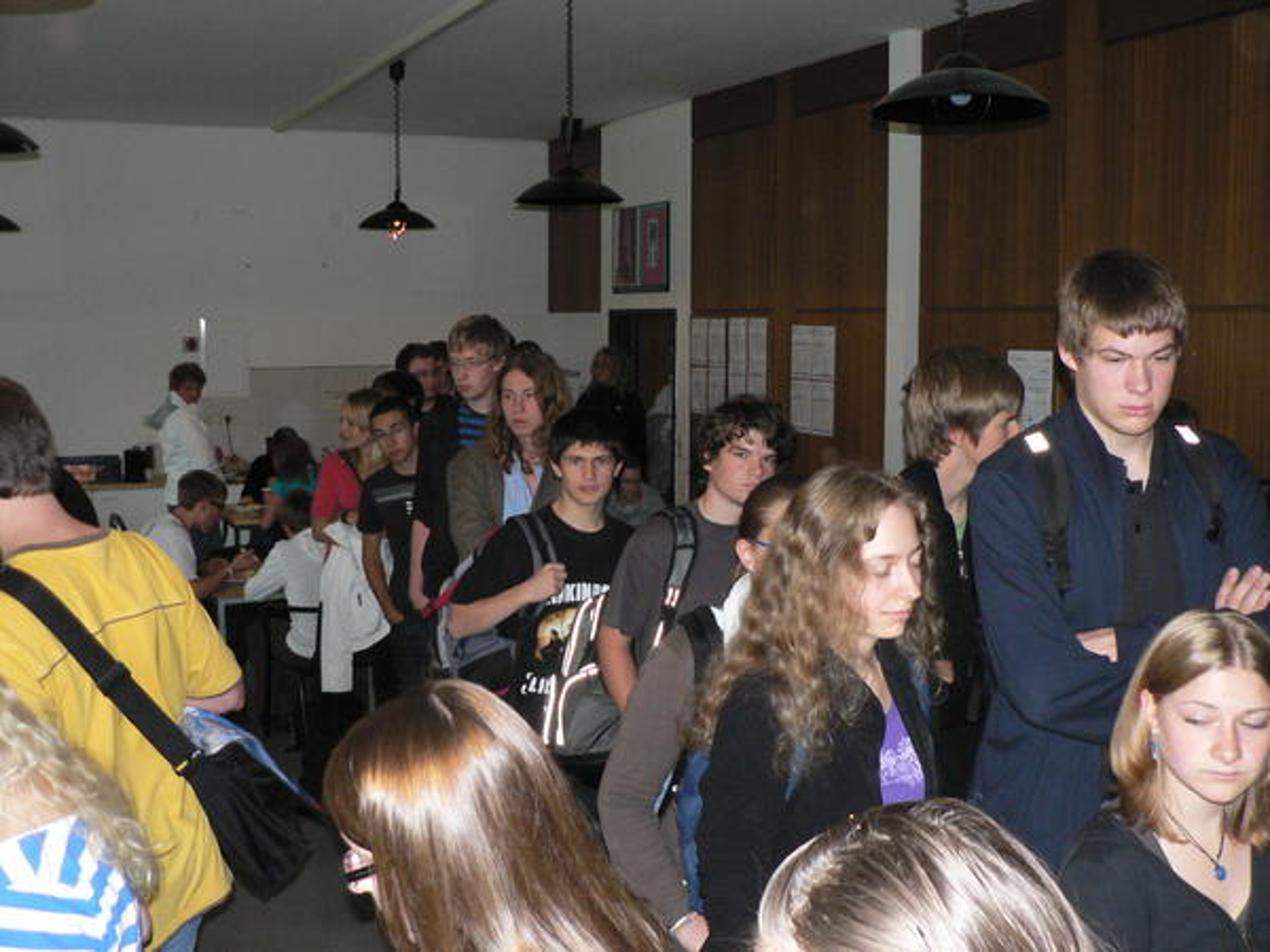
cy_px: 476
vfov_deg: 39.7
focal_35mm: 36
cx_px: 635
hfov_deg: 51.4
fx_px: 1321
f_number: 2.8
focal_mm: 6
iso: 300
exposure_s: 1/60
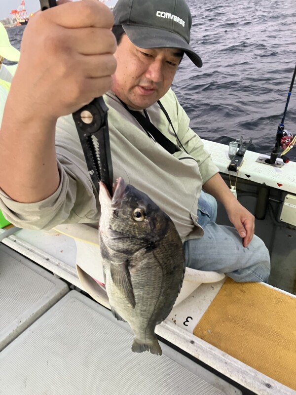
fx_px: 319
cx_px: 148
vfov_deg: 63.4
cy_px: 198
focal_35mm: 28
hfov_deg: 49.7
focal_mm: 3.99
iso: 320
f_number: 1.8
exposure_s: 1/48
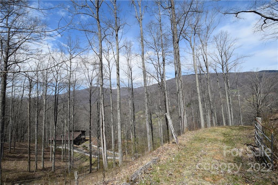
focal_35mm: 15
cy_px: 92
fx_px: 116
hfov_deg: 100.4
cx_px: 139
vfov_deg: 77.3
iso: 200
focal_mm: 10
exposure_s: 1/320
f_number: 9
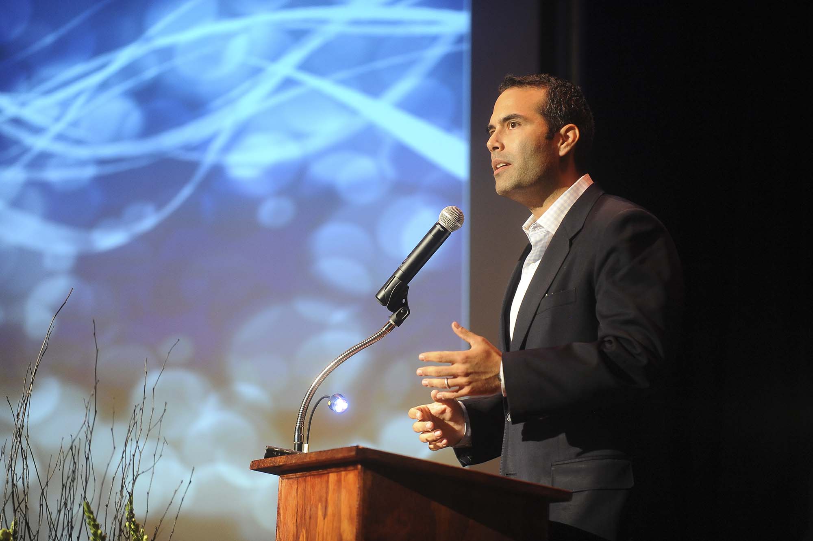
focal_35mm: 150
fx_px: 3385
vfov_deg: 9.1
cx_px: 406
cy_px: 270
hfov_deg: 13.7
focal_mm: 150
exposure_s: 1/160
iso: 2500
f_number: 2.8
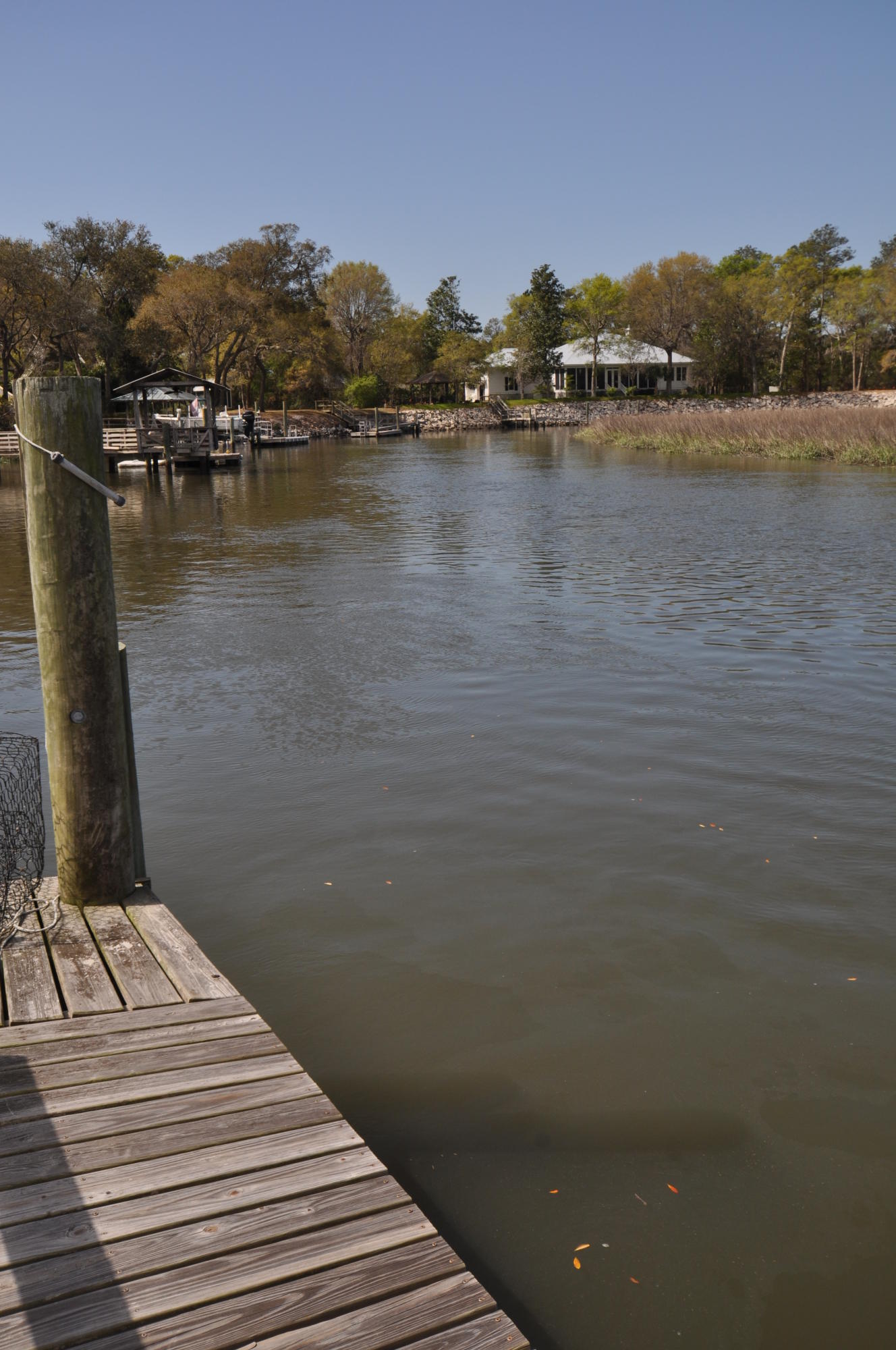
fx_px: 1348
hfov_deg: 36.8
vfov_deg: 53.2
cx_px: 448
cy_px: 675
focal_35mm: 36
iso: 200
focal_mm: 24
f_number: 9
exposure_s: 1/320
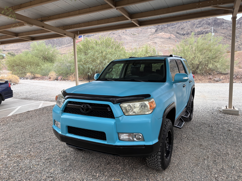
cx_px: 121
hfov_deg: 67.3
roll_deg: +0.2
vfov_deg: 53.1
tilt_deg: -5.5
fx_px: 182
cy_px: 90
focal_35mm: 26
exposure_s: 1/490
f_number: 1.6
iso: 50
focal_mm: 5.96
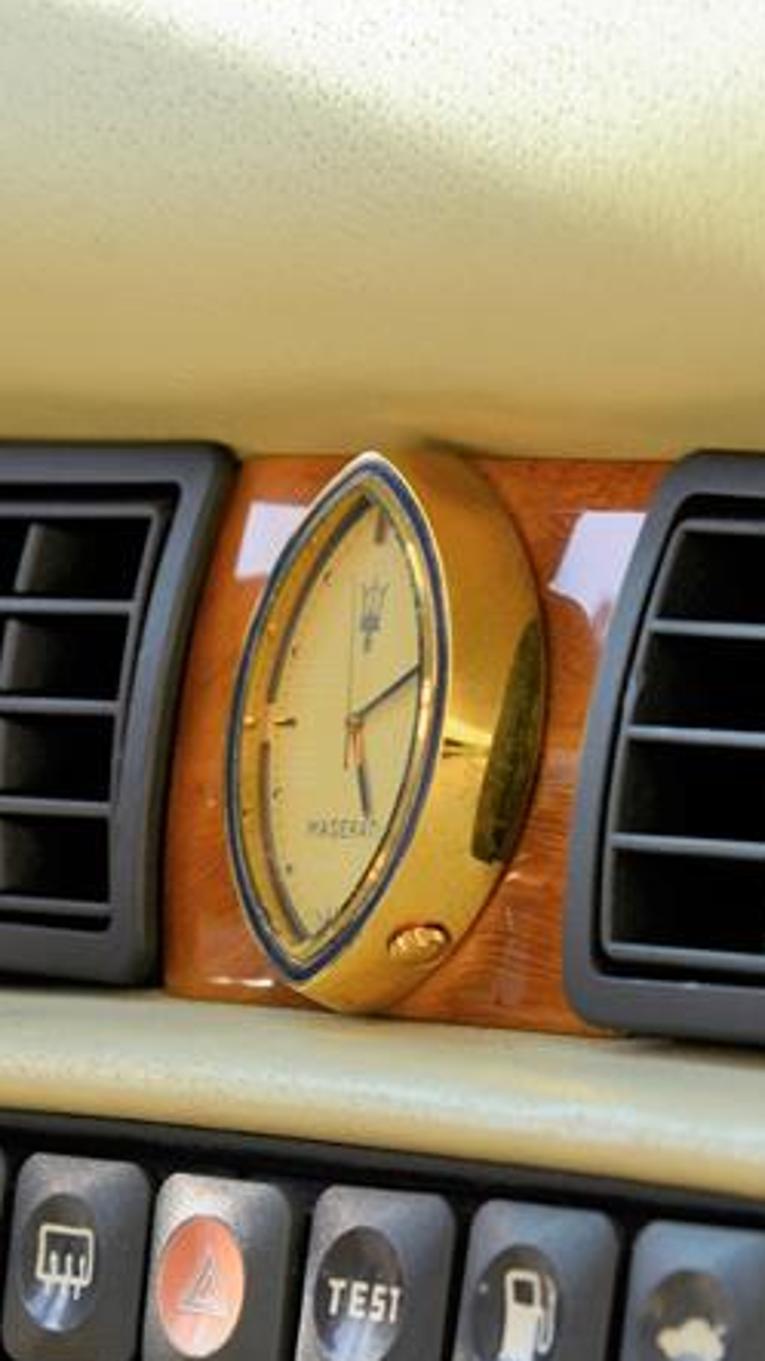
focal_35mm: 272
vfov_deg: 7.9
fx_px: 9814
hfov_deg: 4.5
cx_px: 387
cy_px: 783
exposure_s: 1/100
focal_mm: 120
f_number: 6.3
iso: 100
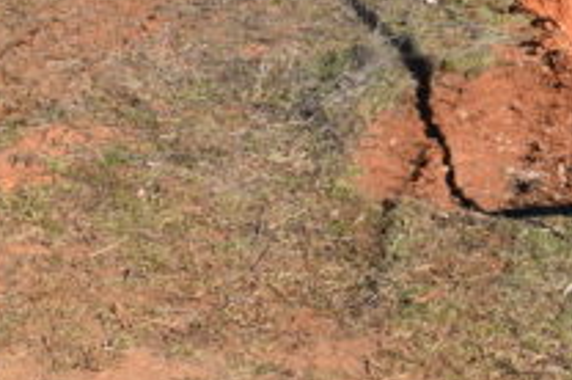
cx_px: 742
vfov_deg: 16.5
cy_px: -110
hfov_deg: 23.1
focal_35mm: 78
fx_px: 1237
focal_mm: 18
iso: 200
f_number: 10
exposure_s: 1/400
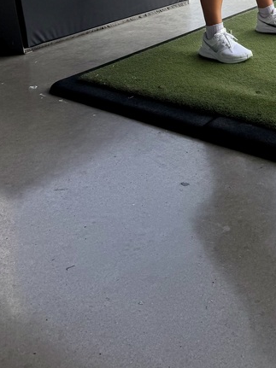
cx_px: 279
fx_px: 606
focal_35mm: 57
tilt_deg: -8.3
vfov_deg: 29.4
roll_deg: +1.6
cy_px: -65
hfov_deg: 24.4
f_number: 1.78
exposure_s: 1/3279
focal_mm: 6.76
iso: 80
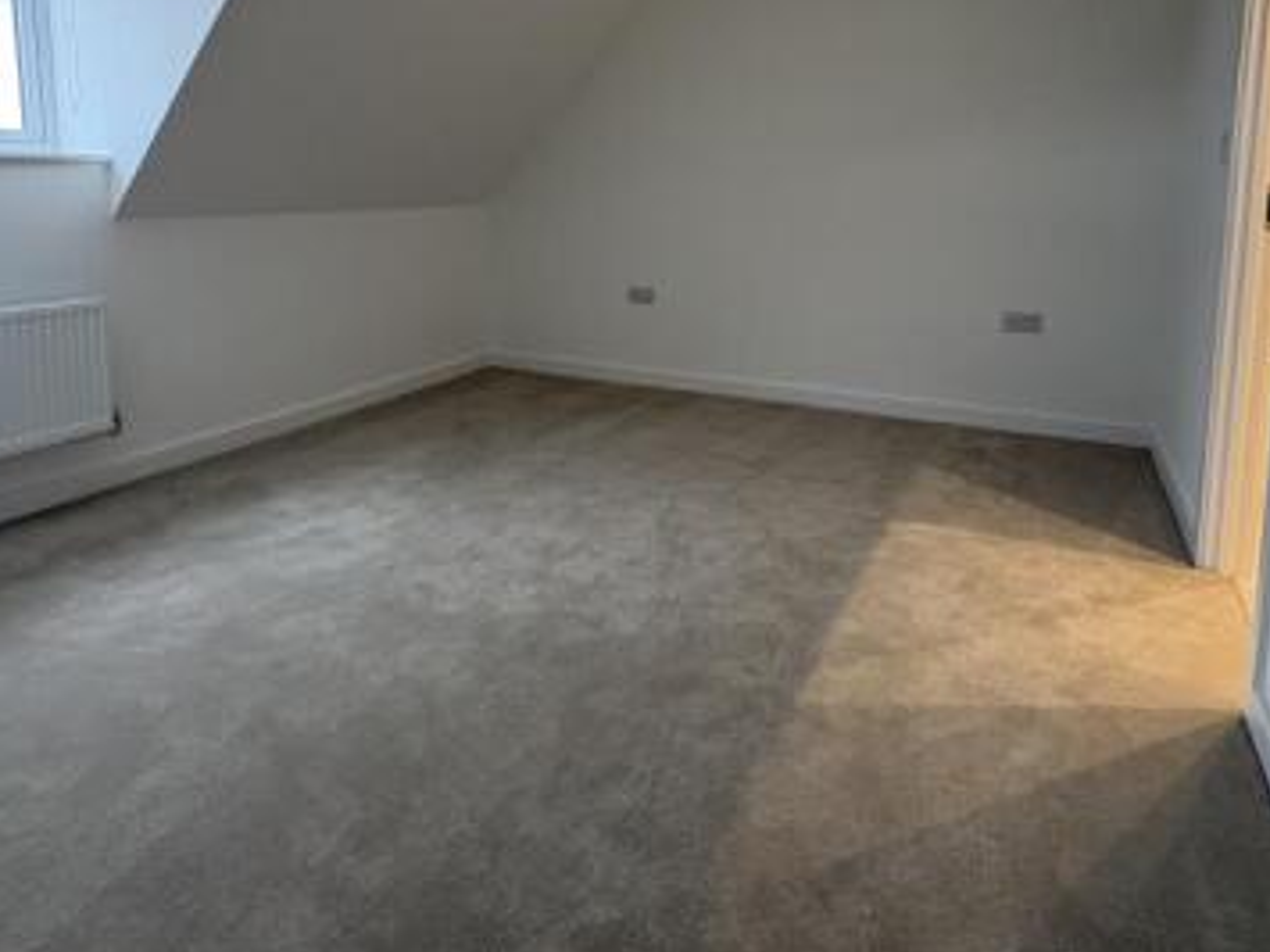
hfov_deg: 73.9
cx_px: 606
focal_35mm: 23
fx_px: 844
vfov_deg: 57.0
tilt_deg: -6.3
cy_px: 288
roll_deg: +0.0
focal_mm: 2.22
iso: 250
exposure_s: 1/86
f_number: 2.2
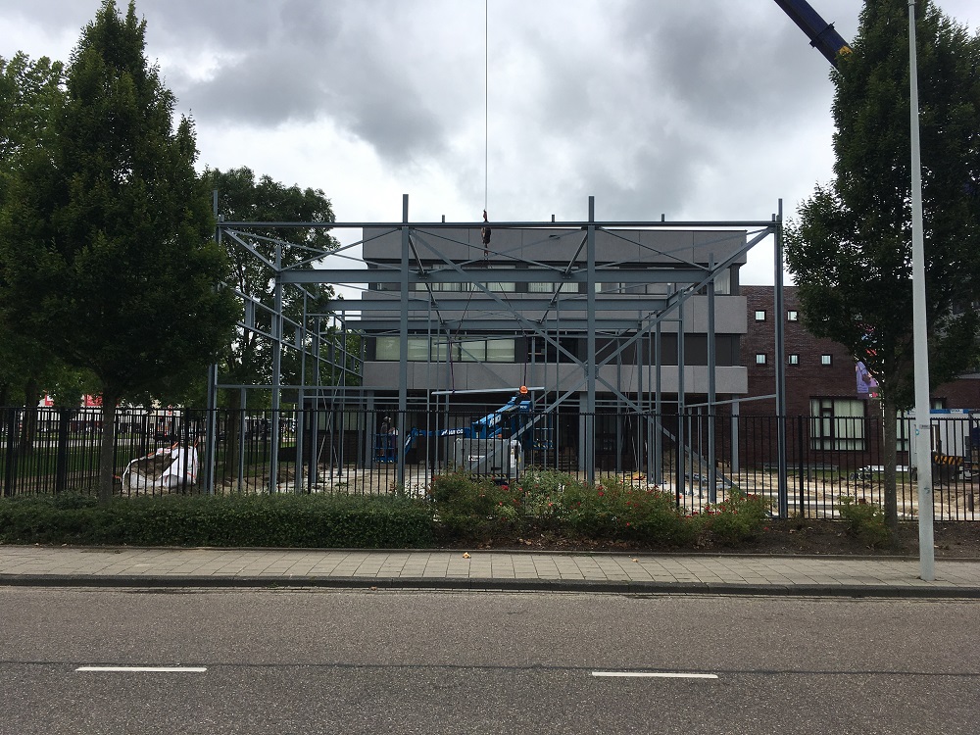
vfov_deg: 48.2
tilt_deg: +3.9
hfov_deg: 61.7
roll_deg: -0.4
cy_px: 368
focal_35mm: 29
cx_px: 490
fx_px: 821
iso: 25
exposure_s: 1/746
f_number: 2.2
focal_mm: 4.15
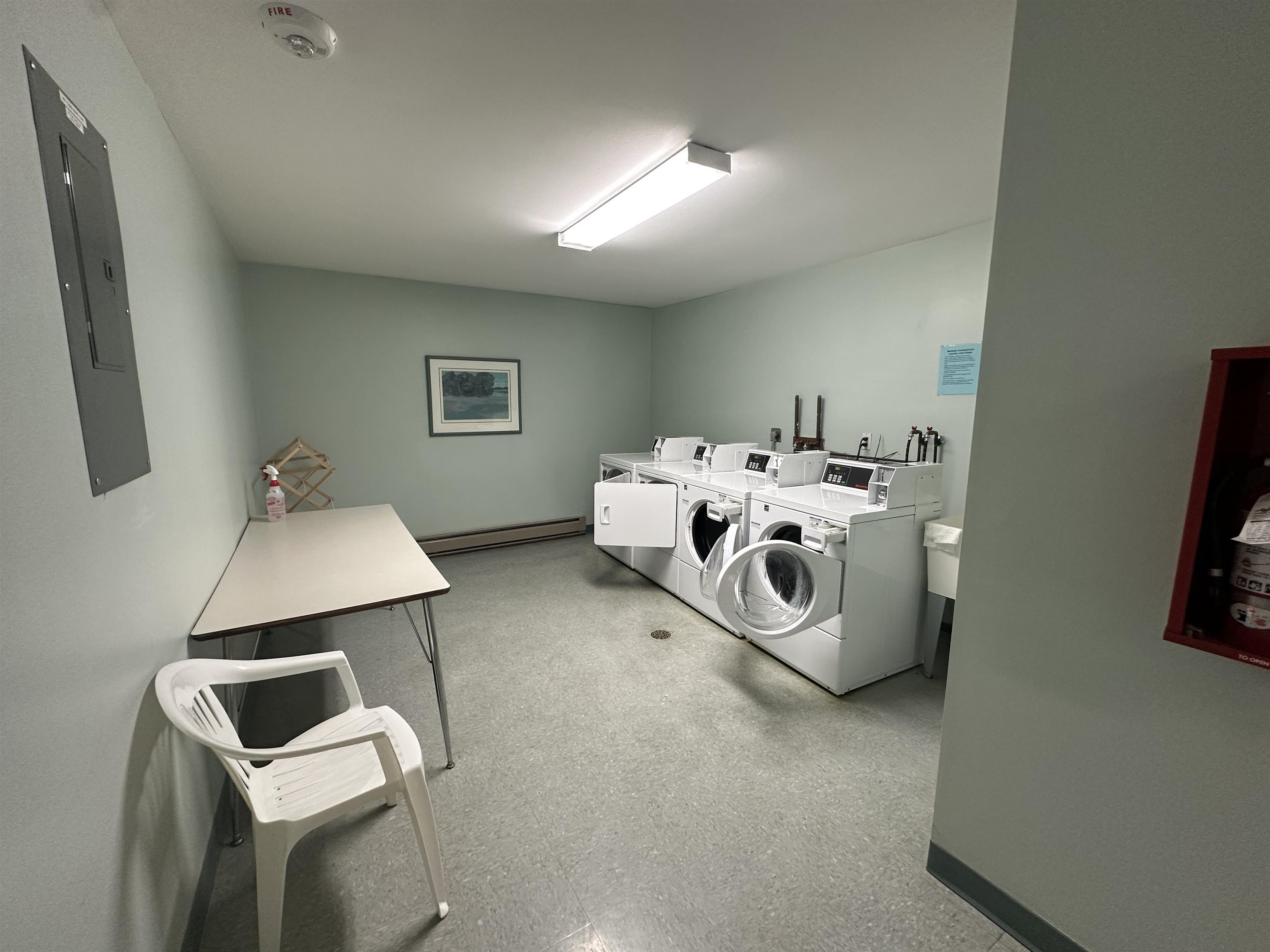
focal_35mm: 14
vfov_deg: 85.7
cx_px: 635
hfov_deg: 102.1
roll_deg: +0.0
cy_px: 476
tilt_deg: -8.2
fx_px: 514
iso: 200
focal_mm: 2.22
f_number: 2.2
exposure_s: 1/60
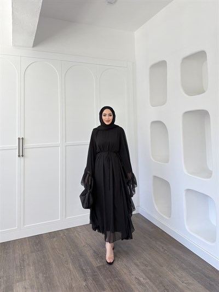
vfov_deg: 71.6
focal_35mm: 24
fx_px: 202
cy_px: 146
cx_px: 110
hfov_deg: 56.8
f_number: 1.78
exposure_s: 1/1005
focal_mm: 6.76
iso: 250
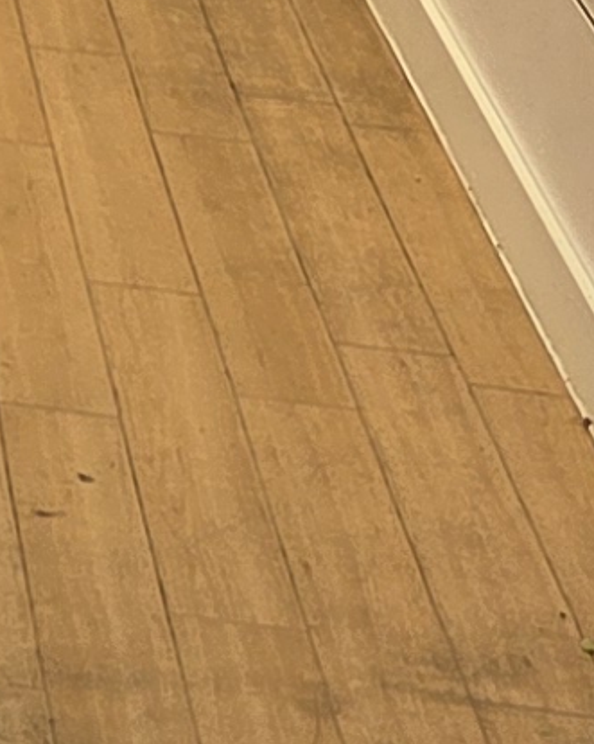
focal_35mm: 217
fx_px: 4770
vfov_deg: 8.2
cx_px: -1574
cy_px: -1071
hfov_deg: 6.2
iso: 40
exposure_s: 1/100
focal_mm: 5.4
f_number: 1.8
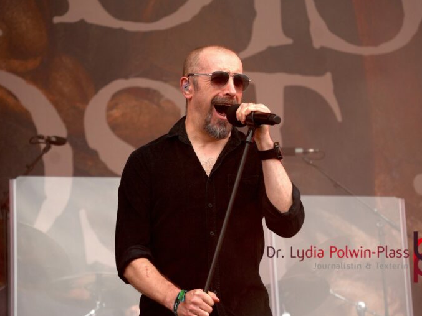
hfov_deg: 9.2
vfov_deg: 6.9
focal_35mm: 216
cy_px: 158
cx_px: 215
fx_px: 2634
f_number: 5.6
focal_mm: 132
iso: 400
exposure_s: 1/250
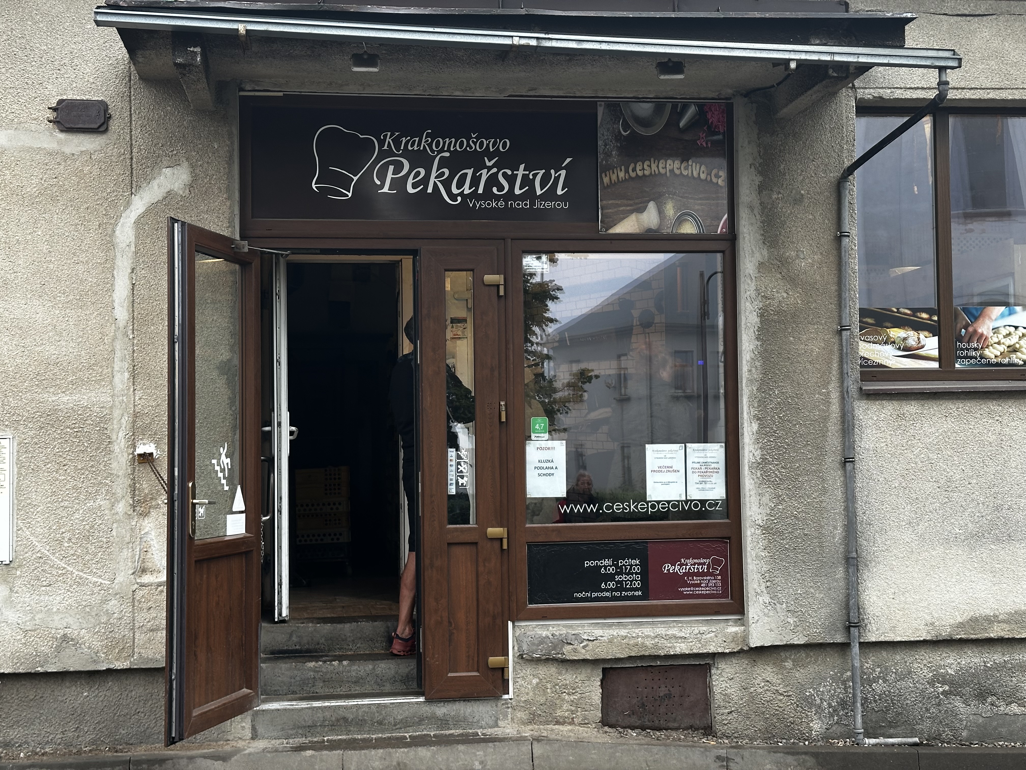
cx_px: 513
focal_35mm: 48
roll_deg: +0.7
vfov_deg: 30.3
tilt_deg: +2.7
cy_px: 385
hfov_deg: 39.7
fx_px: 1423
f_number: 1.78
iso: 64
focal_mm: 6.86
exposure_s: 1/121
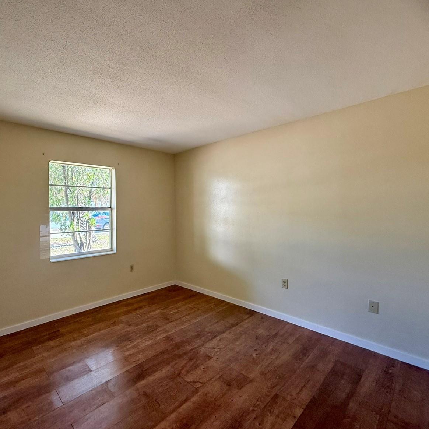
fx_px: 238
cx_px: 171
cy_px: 212
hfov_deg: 82.9
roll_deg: +0.7
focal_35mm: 17
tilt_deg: +0.4
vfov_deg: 84.0
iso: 160
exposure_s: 1/99
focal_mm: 2.22
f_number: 2.2
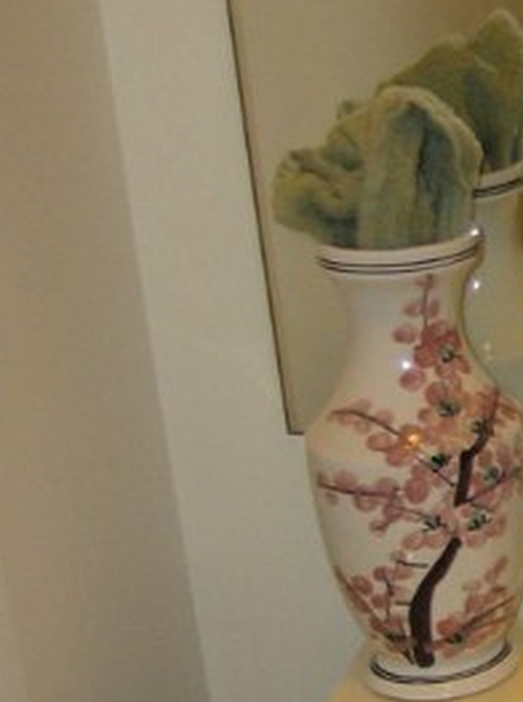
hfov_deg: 13.4
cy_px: 587
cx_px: 726
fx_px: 2124
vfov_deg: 18.5
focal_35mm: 105
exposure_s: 1/60
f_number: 2.8
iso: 200
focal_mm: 6
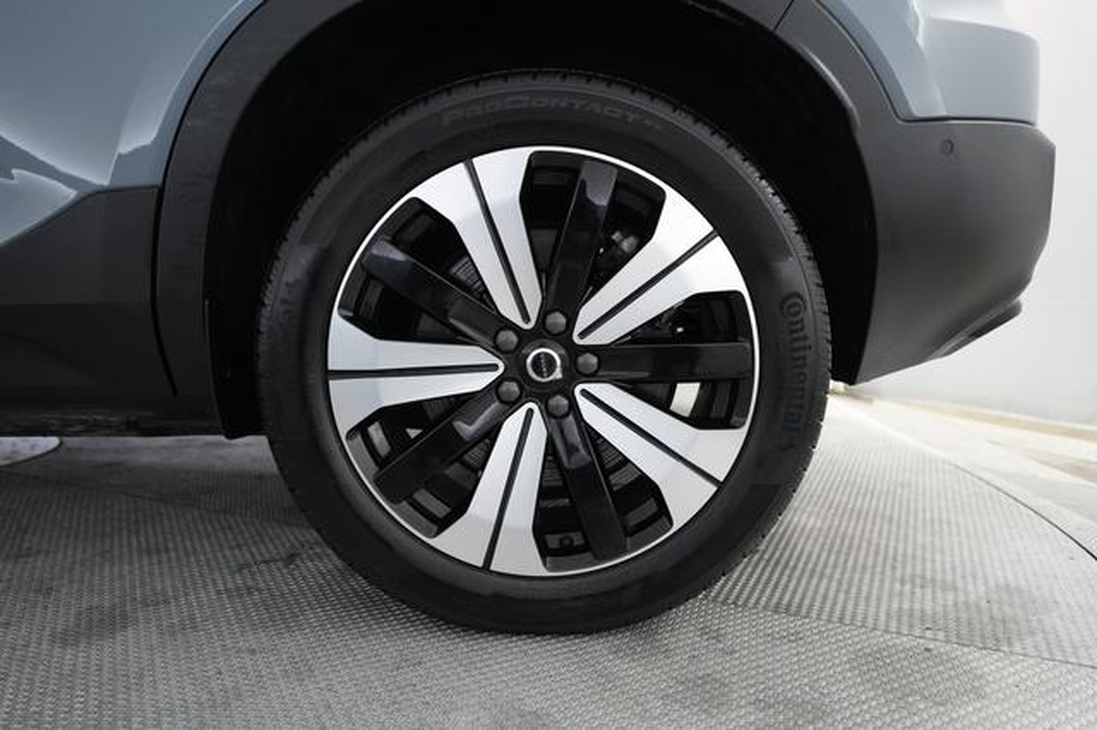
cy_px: 365
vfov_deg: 51.2
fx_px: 761
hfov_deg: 71.5
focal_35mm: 25
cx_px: 548
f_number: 2.8
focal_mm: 25
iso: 3200
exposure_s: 1/160
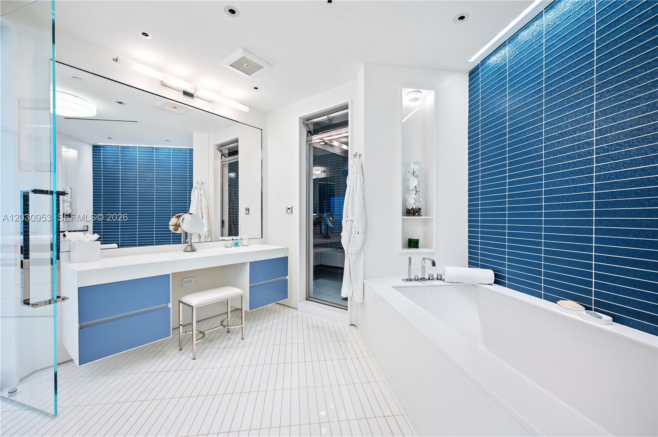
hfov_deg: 102.4
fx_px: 265
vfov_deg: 79.1
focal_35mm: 14
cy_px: 218
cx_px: 329
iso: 200
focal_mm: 14.5
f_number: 4
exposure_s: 1/60
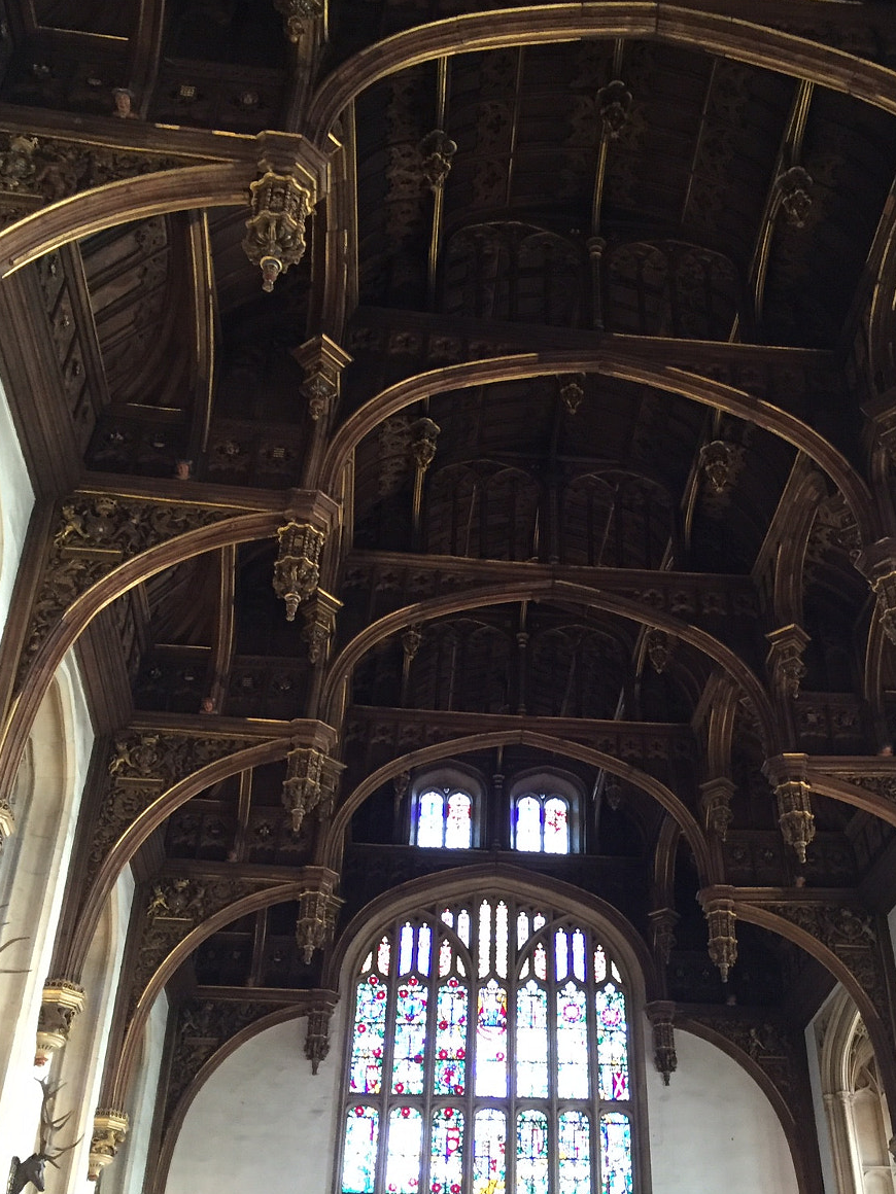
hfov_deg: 35.8
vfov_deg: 46.8
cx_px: 554
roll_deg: +1.0
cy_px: 646
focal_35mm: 40
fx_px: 1380
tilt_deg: +36.2
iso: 250
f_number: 2.2
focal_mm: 4.15
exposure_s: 1/33
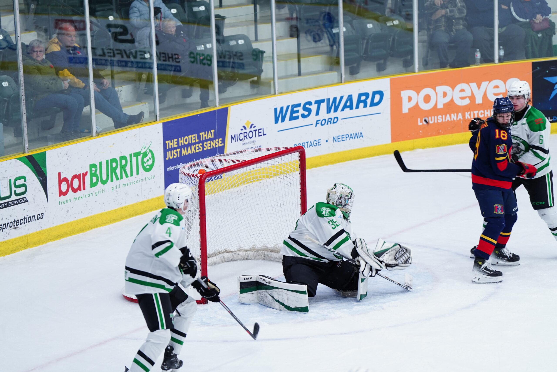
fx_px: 2429
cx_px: 278
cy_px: 186
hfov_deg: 13.1
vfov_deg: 8.7
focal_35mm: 157
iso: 640
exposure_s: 1/200
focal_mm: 157
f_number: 3.2
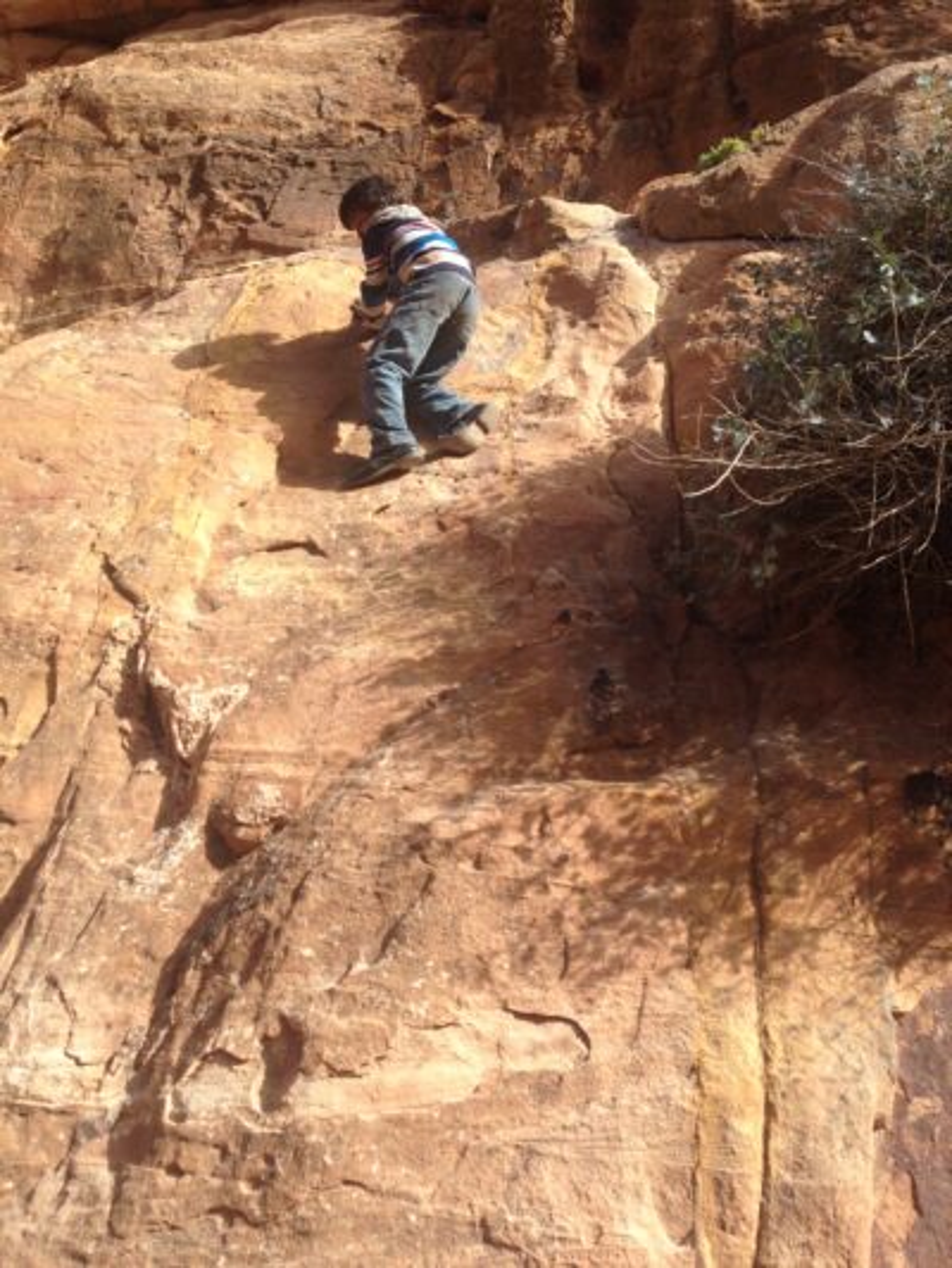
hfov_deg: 43.0
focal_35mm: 33
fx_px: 1210
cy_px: 634
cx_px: 476
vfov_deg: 55.3
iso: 50
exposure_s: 1/903
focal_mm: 4.12
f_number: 2.4
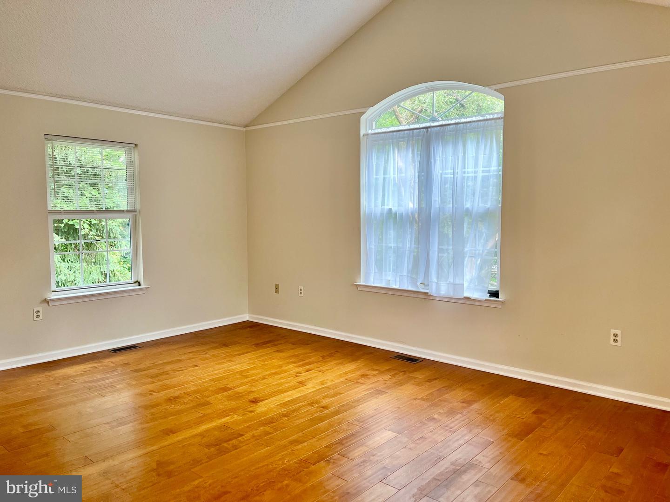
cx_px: 335
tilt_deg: -4.4
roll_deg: -0.7
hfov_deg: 67.3
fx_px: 503
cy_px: 251
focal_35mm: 26
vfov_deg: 53.1
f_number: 1.6
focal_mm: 5.1
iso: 80
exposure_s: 1/120
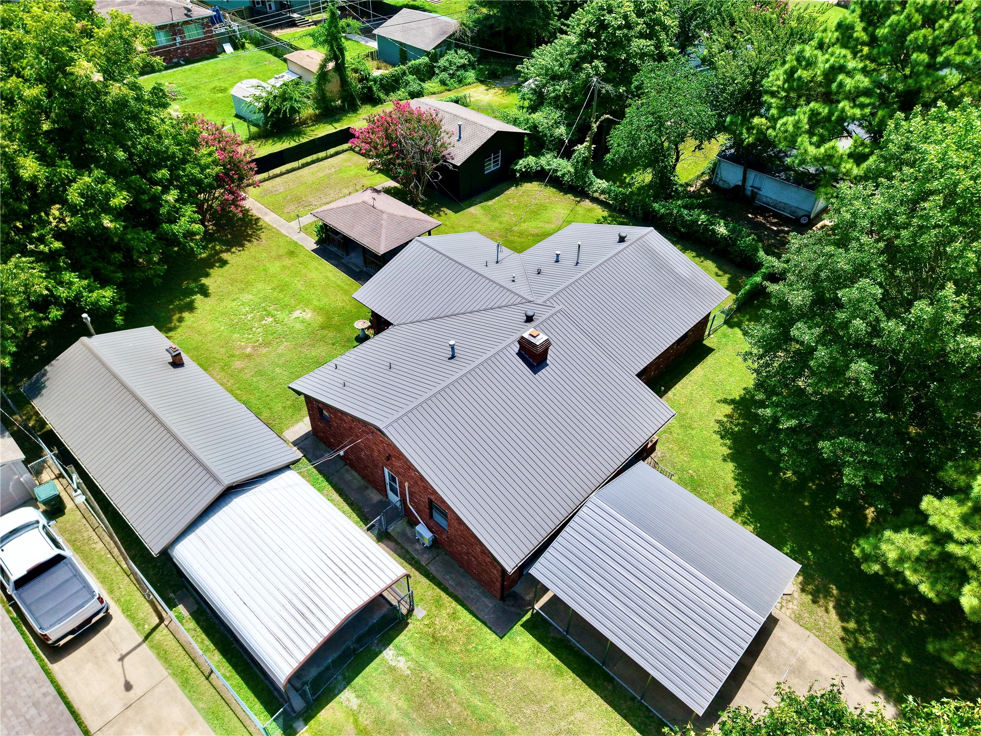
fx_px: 680
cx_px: 490
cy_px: 368
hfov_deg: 71.6
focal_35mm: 24
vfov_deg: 56.8
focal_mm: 8.67
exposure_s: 1/400
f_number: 1.8
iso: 200
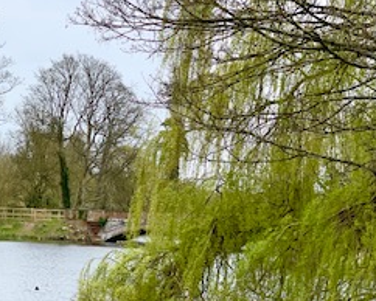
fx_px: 1492
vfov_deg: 11.5
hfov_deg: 14.3
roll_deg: -2.0
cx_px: 81
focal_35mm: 134
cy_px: 118
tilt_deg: +5.0
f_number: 2
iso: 25
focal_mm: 6
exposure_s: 1/1370
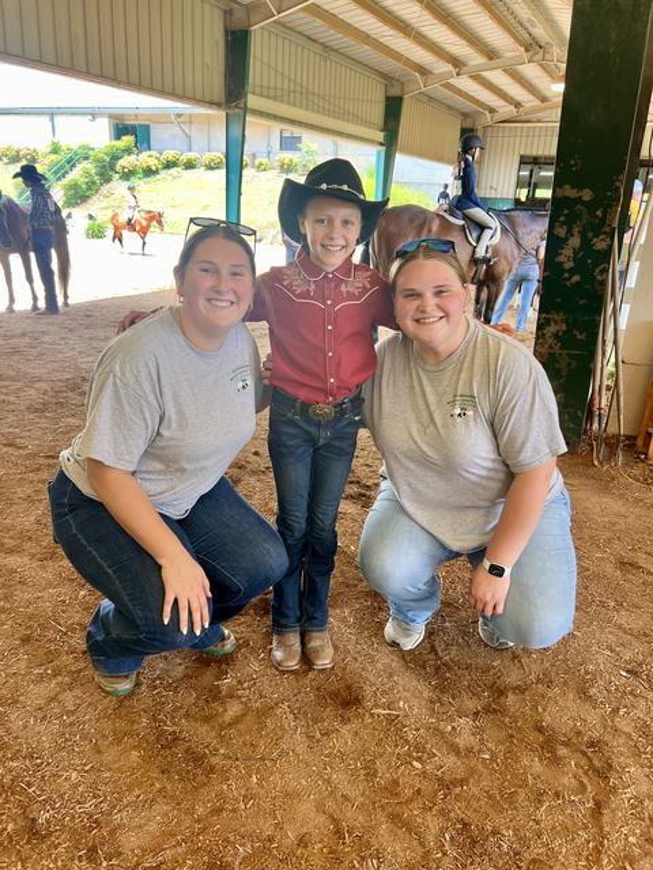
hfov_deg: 53.1
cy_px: 435
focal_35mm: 26
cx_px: 326
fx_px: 654
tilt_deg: -18.4
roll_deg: -2.2
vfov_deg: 67.3
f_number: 1.5
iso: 64
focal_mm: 5.7
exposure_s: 1/144
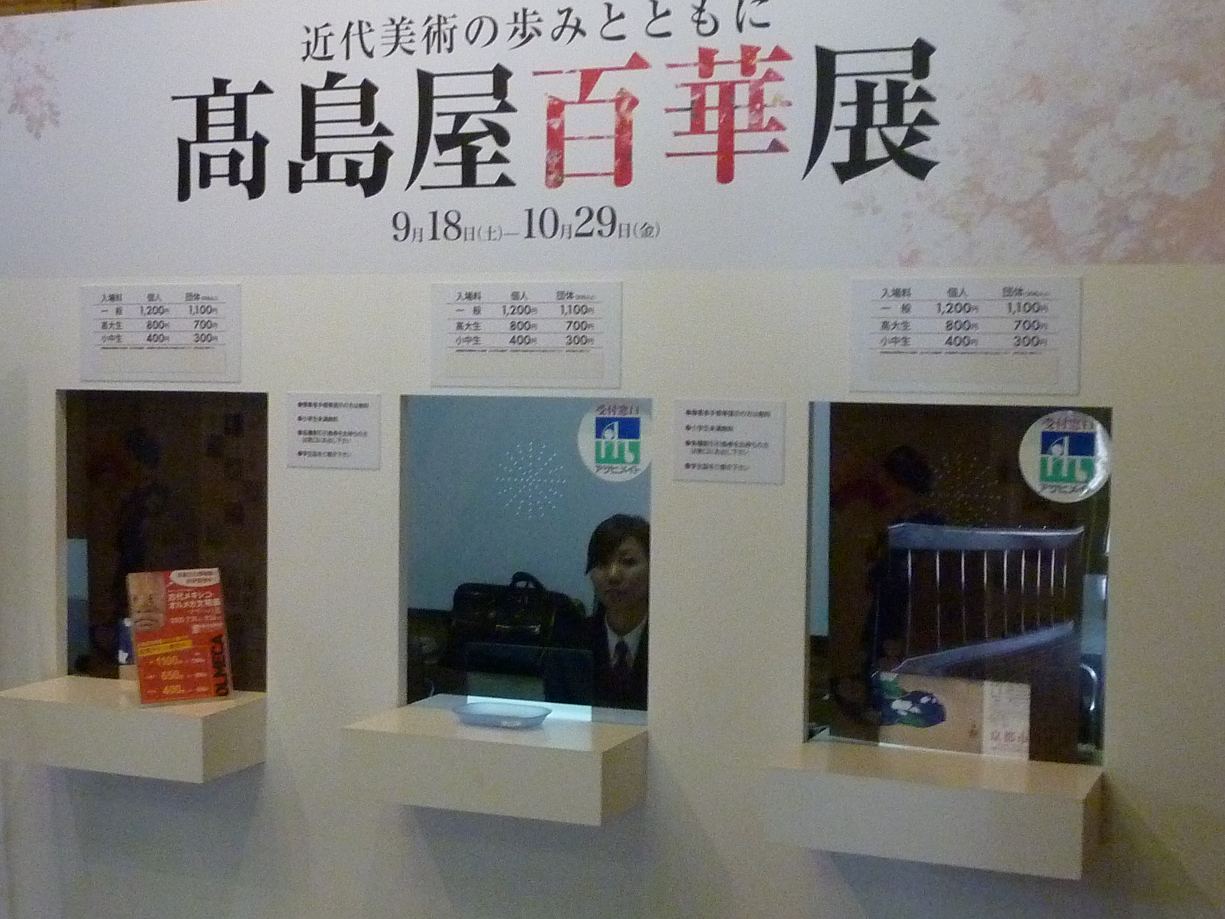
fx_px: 1805
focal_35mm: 51
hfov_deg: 37.5
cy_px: 460
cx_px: 612
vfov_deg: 28.6
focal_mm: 4.7
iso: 500
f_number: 3.4
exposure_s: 1/60
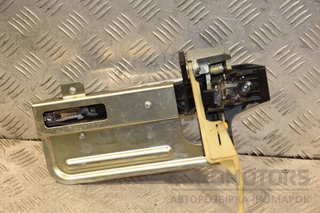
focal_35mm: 87
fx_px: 773
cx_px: 160
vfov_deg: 15.7
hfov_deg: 23.4
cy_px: 106
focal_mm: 58
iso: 800
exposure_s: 1/200
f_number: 5
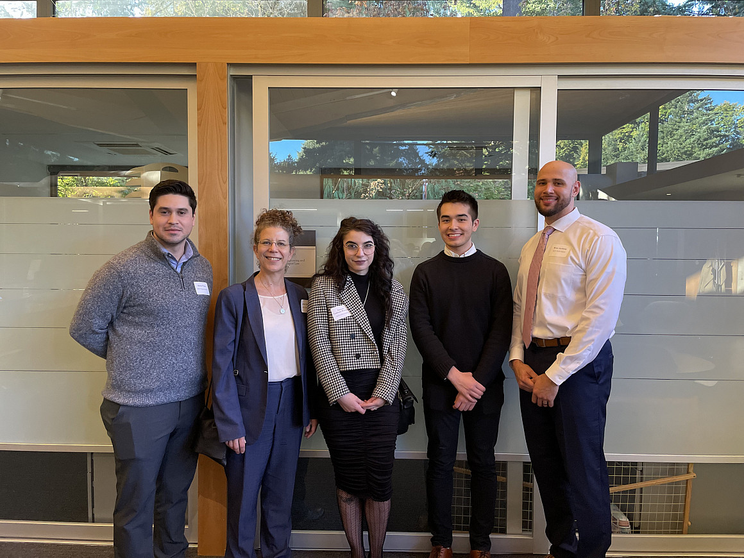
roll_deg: -0.3
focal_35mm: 26
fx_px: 559
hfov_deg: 67.3
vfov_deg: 53.1
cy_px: 279
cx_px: 372
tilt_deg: -3.3
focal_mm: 4.2
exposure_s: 1/60
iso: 400
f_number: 1.6
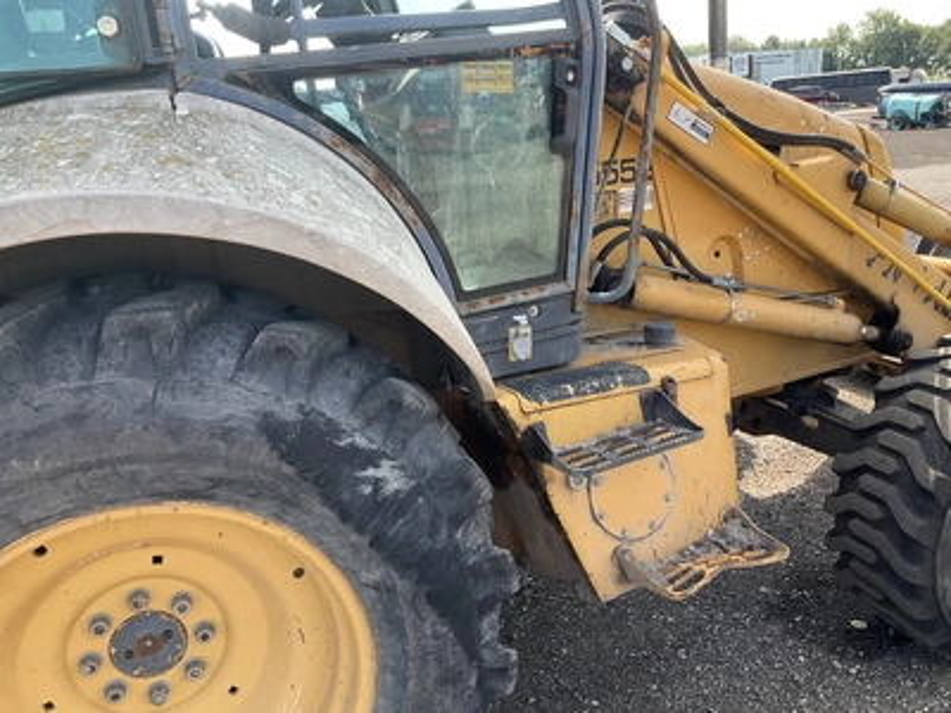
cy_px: 356
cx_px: 476
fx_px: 797
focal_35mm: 29
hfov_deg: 61.7
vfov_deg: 48.2
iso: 25
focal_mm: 3
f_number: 1.8
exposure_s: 1/253
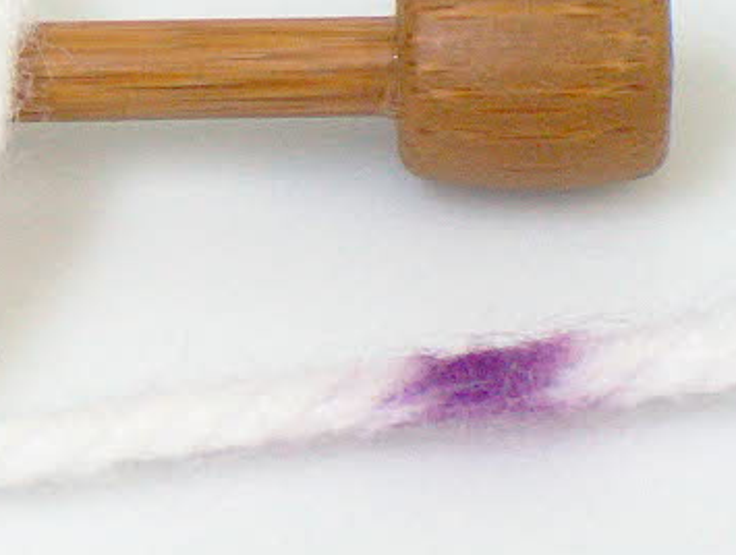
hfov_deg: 4.0
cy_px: 31
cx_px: -541
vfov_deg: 3.0
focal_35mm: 496
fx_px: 10571
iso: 200
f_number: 3
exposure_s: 1/38.9
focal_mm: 27.85
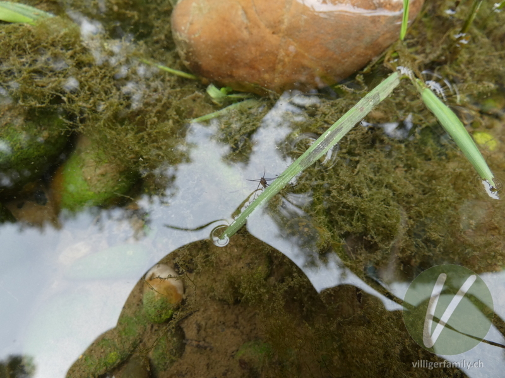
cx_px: 252
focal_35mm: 20
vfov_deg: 66.0
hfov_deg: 81.7
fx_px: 292
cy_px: 189
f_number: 2.8
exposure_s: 1/100
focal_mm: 3.6
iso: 80
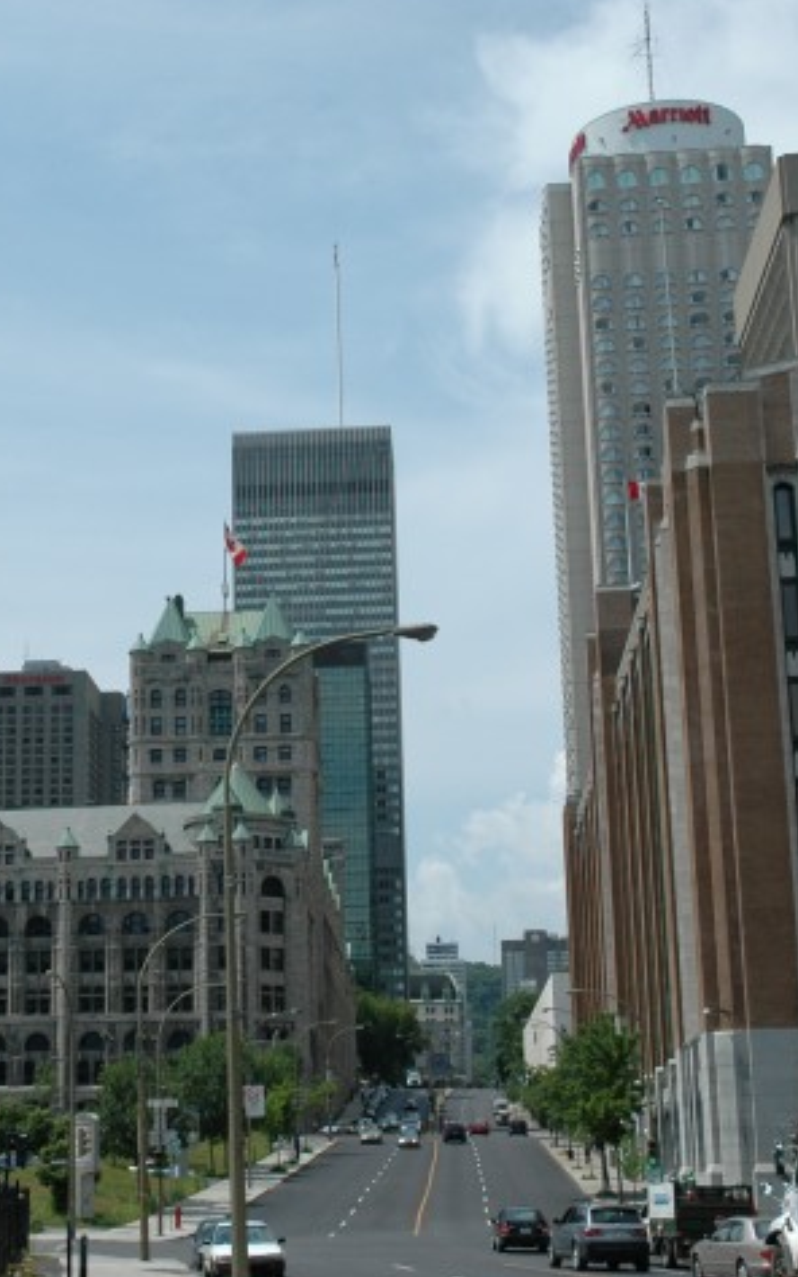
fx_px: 2186
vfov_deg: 32.6
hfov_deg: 20.4
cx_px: 119
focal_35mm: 63
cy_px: 633
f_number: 9
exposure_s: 1/500
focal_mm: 27
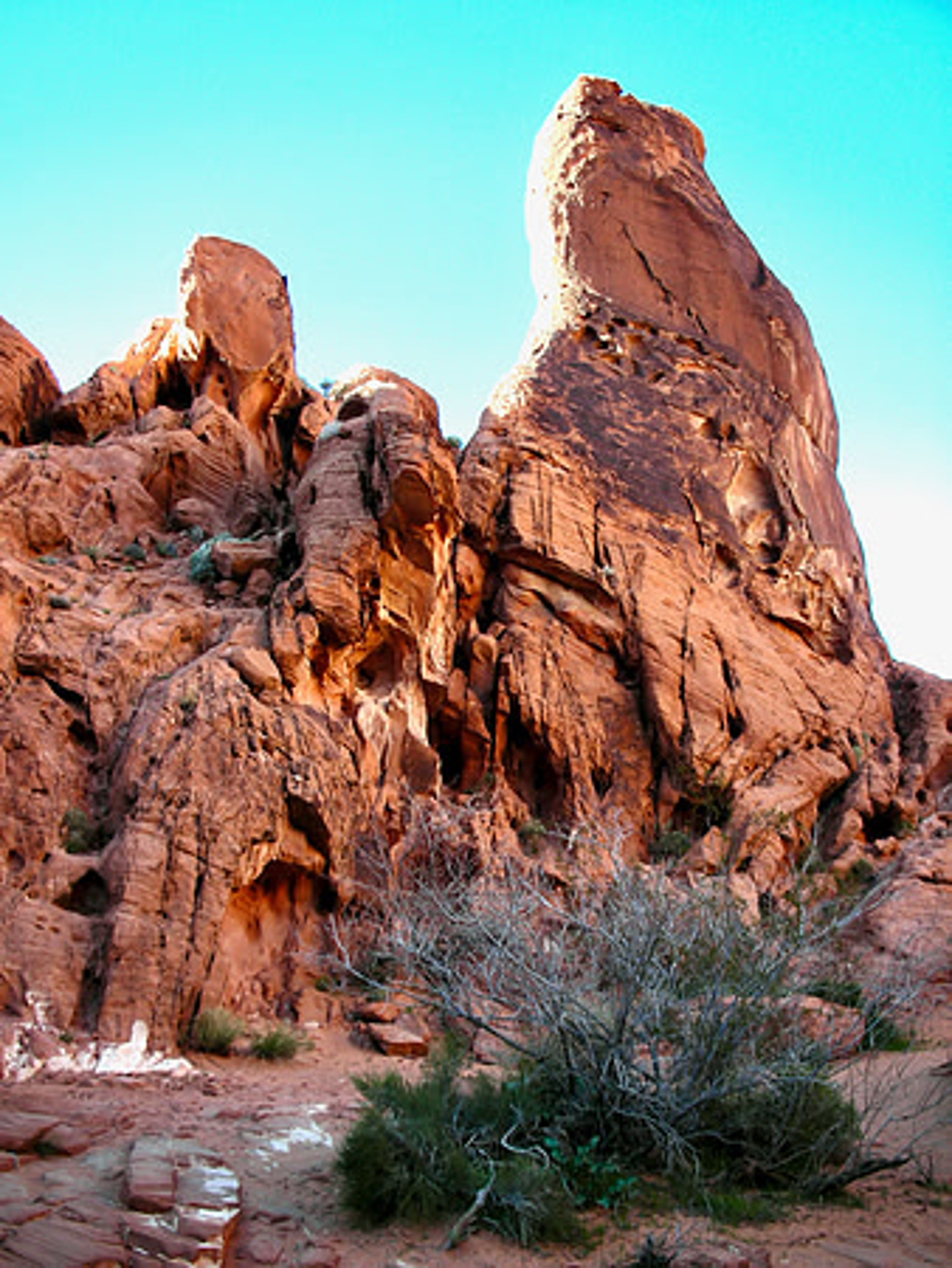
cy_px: 634
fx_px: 1282
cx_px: 476
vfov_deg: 52.6
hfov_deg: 40.7
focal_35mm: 35
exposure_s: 1/102
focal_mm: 5.8
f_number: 3
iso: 50
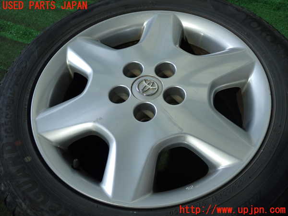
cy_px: 108
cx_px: 144
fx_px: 316
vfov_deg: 37.7
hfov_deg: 49.0
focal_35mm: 38
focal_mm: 6.83
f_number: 2.7
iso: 400
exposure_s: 1/40
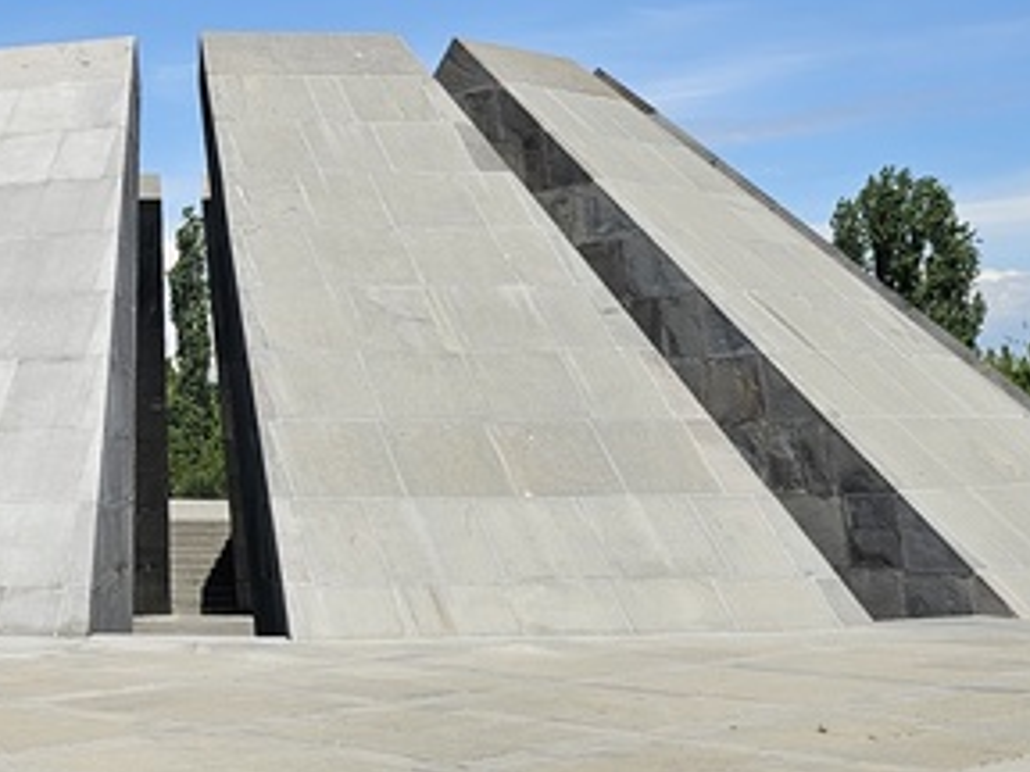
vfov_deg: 22.2
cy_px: 36
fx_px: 1904
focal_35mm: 64
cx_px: -75
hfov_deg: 27.9
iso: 10
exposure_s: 1/1550
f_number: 1.7
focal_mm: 6.3
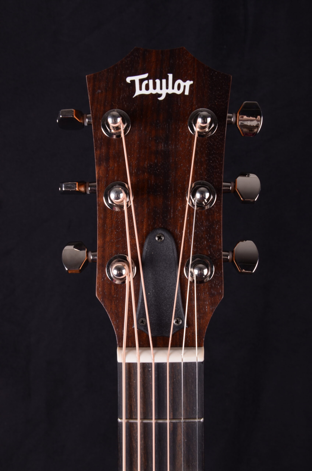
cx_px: 156
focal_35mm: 48
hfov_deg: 28.0
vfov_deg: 41.2
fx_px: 627
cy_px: 236
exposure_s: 1/200
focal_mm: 32
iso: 200
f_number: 13
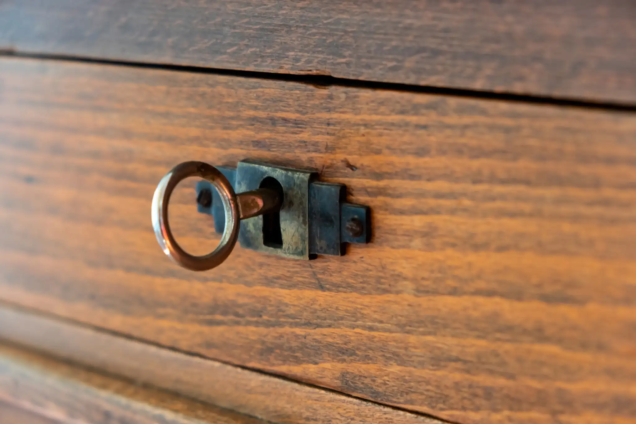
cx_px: 318
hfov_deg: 24.5
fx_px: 1466
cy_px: 212
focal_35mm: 83
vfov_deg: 16.5
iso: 800
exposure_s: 1/60
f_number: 4
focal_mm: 55
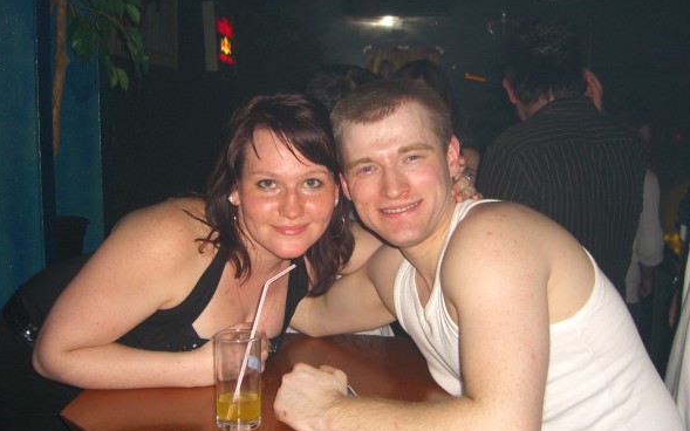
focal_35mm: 41
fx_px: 771
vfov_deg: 31.2
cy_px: 223
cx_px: 347
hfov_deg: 48.2
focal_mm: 7.9
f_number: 2.8
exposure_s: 1/60
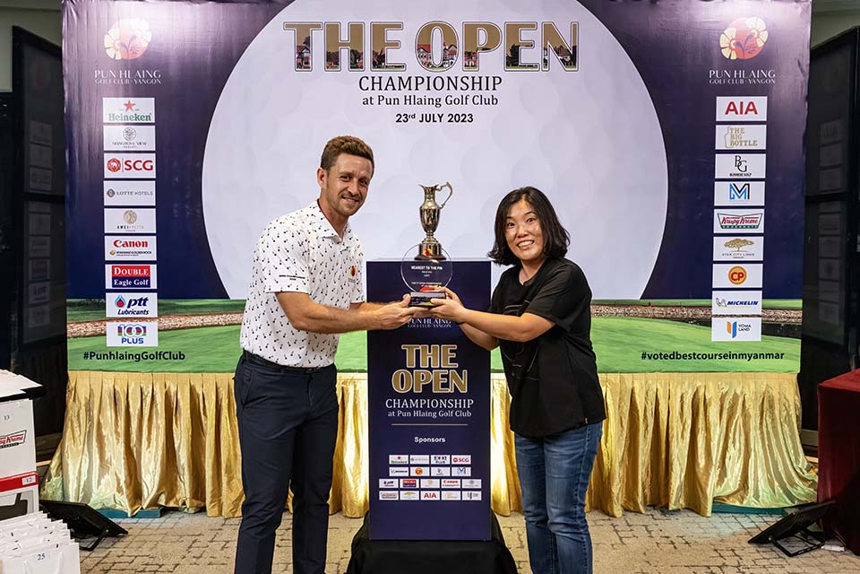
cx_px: 430
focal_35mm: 29
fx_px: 693
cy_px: 287
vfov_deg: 45.0
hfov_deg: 63.7
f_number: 6.3
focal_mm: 29
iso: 3200
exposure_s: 1/200
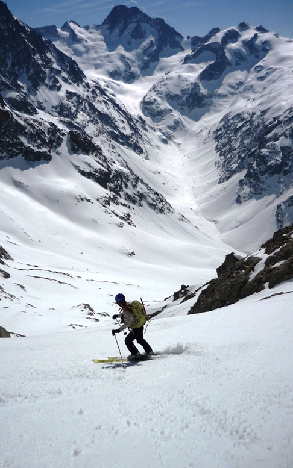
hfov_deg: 35.3
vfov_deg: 54.0
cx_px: 133
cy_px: 236
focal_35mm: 36
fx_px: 460
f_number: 8
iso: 100
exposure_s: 1/1600
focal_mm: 5.5
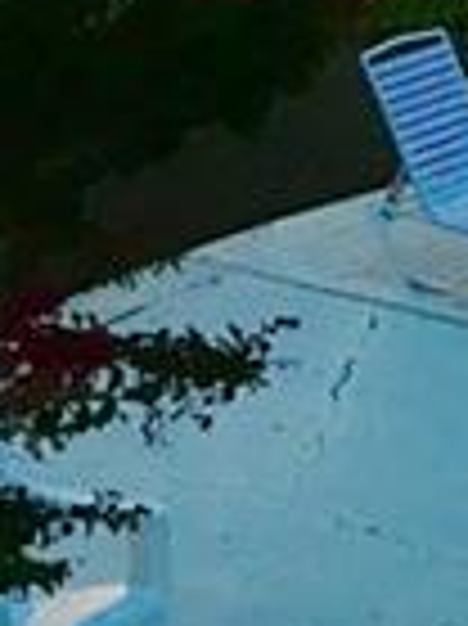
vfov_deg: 10.6
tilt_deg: -0.7
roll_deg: -5.1
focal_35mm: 160
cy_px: -860
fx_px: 2889
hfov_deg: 8.5
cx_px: 1080
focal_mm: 4.15
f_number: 2.2
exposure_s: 1/30
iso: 25
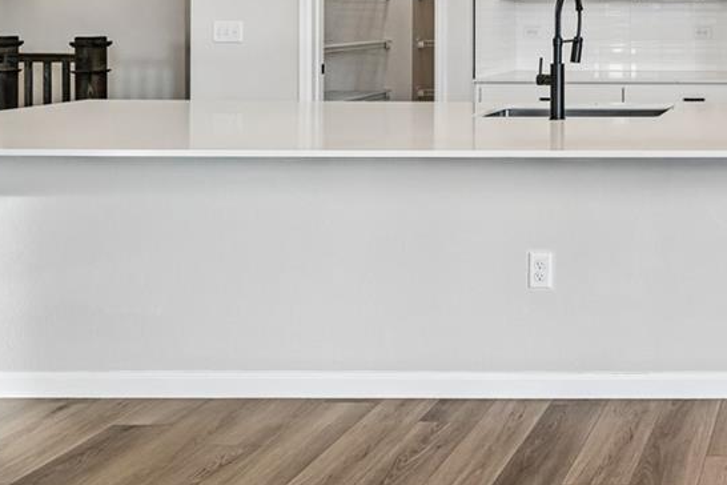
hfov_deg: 37.9
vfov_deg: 30.2
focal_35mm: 41
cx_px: 834
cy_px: -8
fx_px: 828
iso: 280
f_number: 8
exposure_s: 1/15
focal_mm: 14
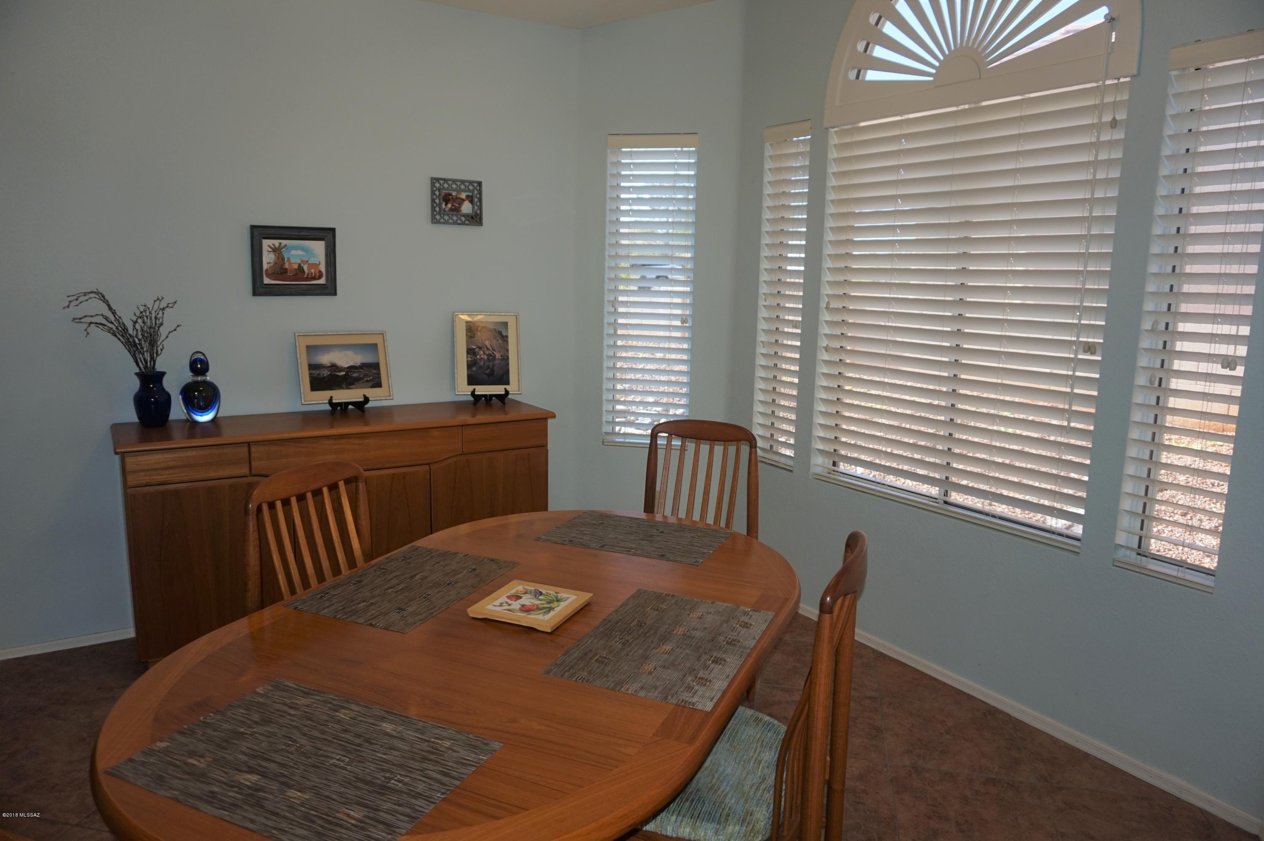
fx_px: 842
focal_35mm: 24
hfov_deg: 73.8
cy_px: 420
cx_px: 632
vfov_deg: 53.1
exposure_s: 1/60
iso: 100
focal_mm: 16
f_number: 3.5
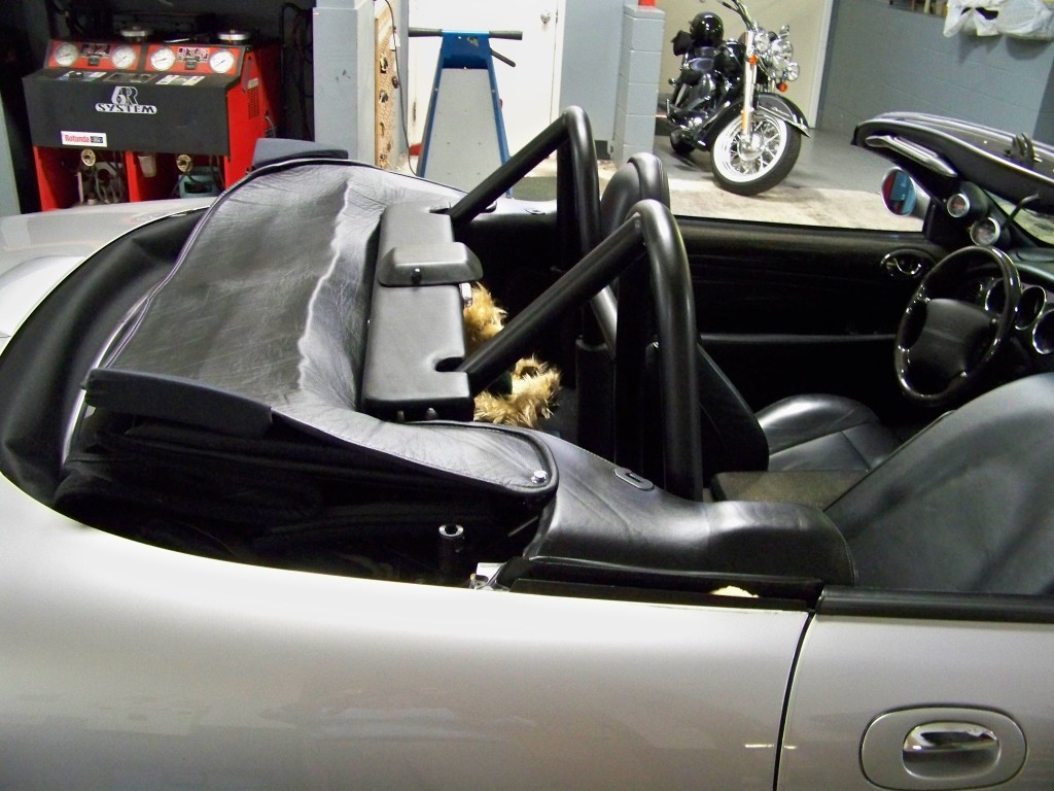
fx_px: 1005
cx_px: 527
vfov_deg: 42.9
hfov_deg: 55.4
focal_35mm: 33
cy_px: 396
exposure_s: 1/30
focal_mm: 5.9
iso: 800
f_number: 2.8
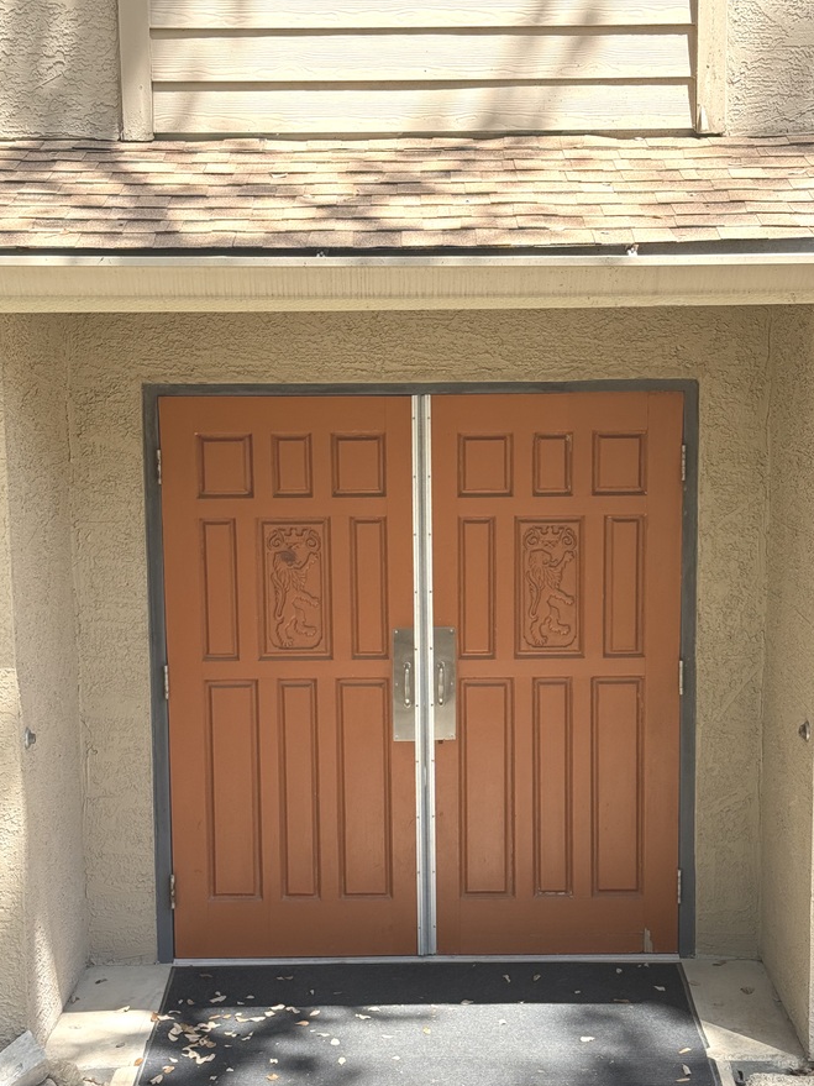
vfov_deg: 32.7
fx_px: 1850
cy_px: 599
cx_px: 437
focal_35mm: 59
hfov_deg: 24.8
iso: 100
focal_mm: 6.76
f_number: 1.78
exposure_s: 1/1330
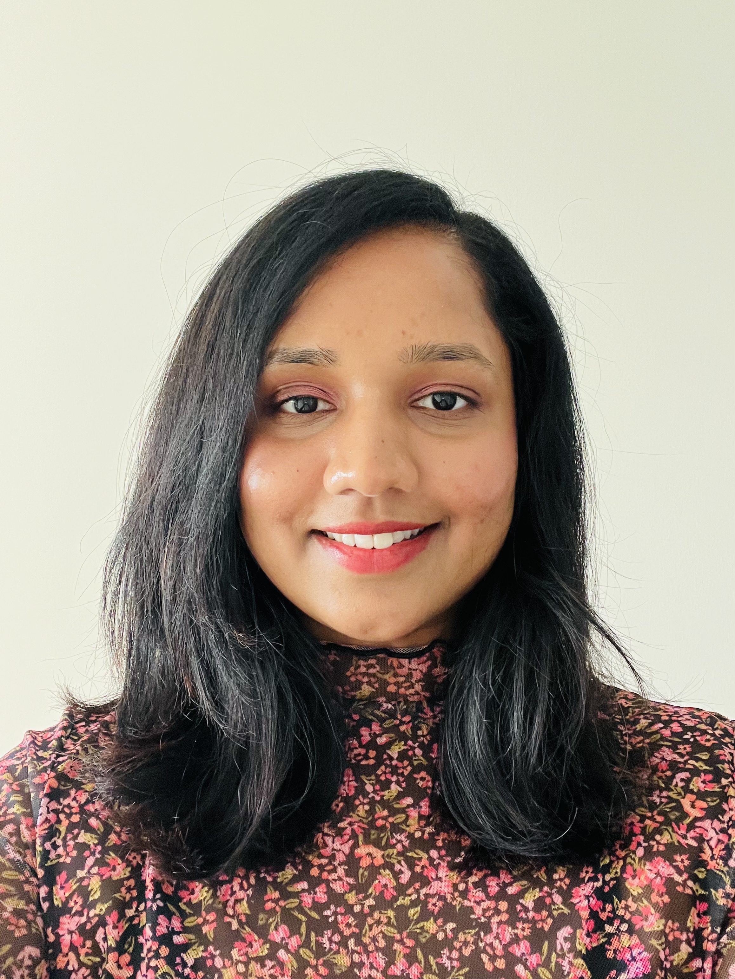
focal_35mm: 30
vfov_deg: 60.0
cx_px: 368
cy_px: 490
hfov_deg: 46.8
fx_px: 849
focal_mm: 2.71
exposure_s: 1/45
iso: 400
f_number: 2.2
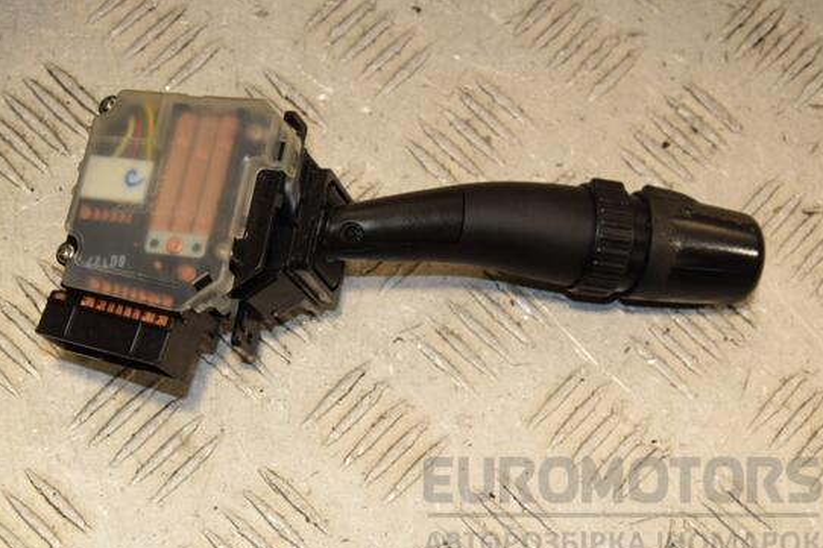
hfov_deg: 24.5
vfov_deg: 16.4
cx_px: 395
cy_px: 278
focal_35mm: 83
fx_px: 1897
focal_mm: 50
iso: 800
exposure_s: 1/200
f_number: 8
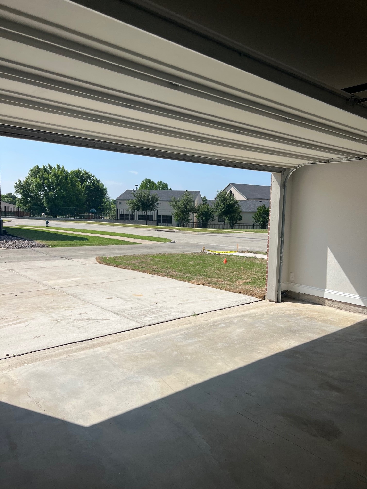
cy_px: 244
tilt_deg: -4.2
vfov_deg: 67.3
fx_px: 368
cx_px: 184
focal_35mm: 26
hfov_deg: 53.1
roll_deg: -1.4
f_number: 1.5
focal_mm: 5.7
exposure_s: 1/6993
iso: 50
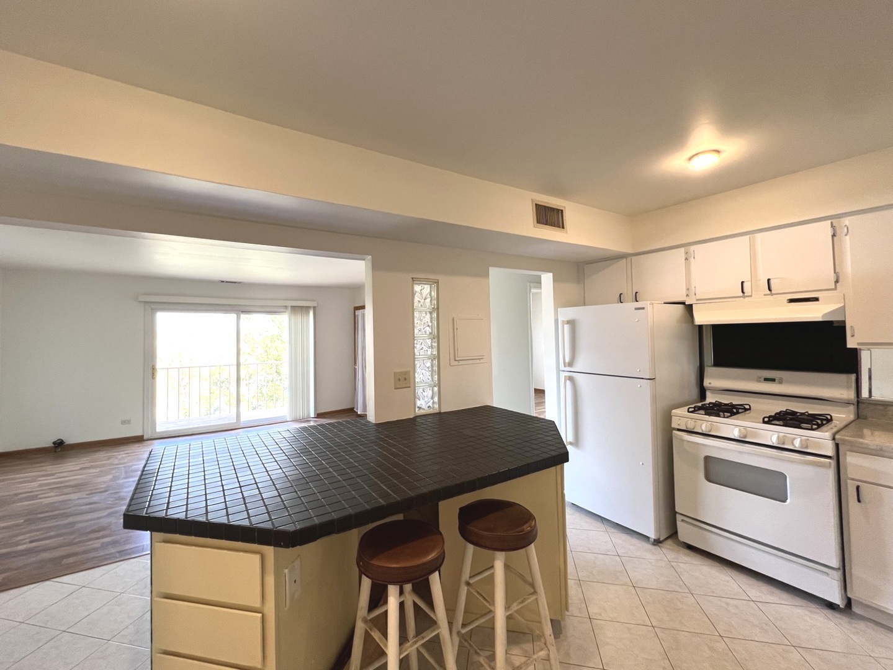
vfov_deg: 89.9
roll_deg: +0.4
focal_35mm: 13
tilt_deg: +1.4
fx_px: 335
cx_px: 446
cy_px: 335
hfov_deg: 106.2
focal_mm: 1.57
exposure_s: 1/120
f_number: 1.8
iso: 160
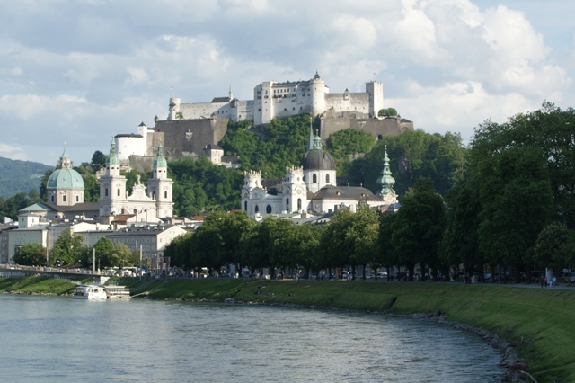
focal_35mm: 75
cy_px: 192
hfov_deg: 27.0
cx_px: 288
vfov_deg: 18.2
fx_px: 1197
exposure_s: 1/200
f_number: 8
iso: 100
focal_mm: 50
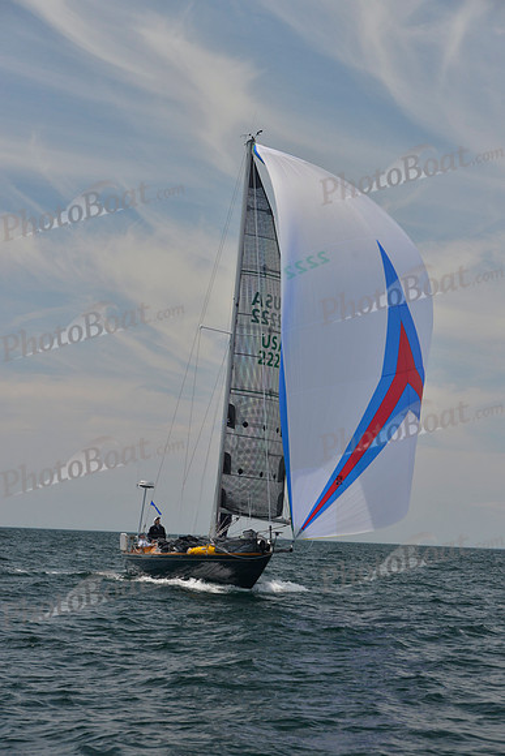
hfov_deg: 14.9
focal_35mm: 92
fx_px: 1935
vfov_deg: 22.1
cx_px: 252
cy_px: 378
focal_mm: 92
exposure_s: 1/800
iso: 400
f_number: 8
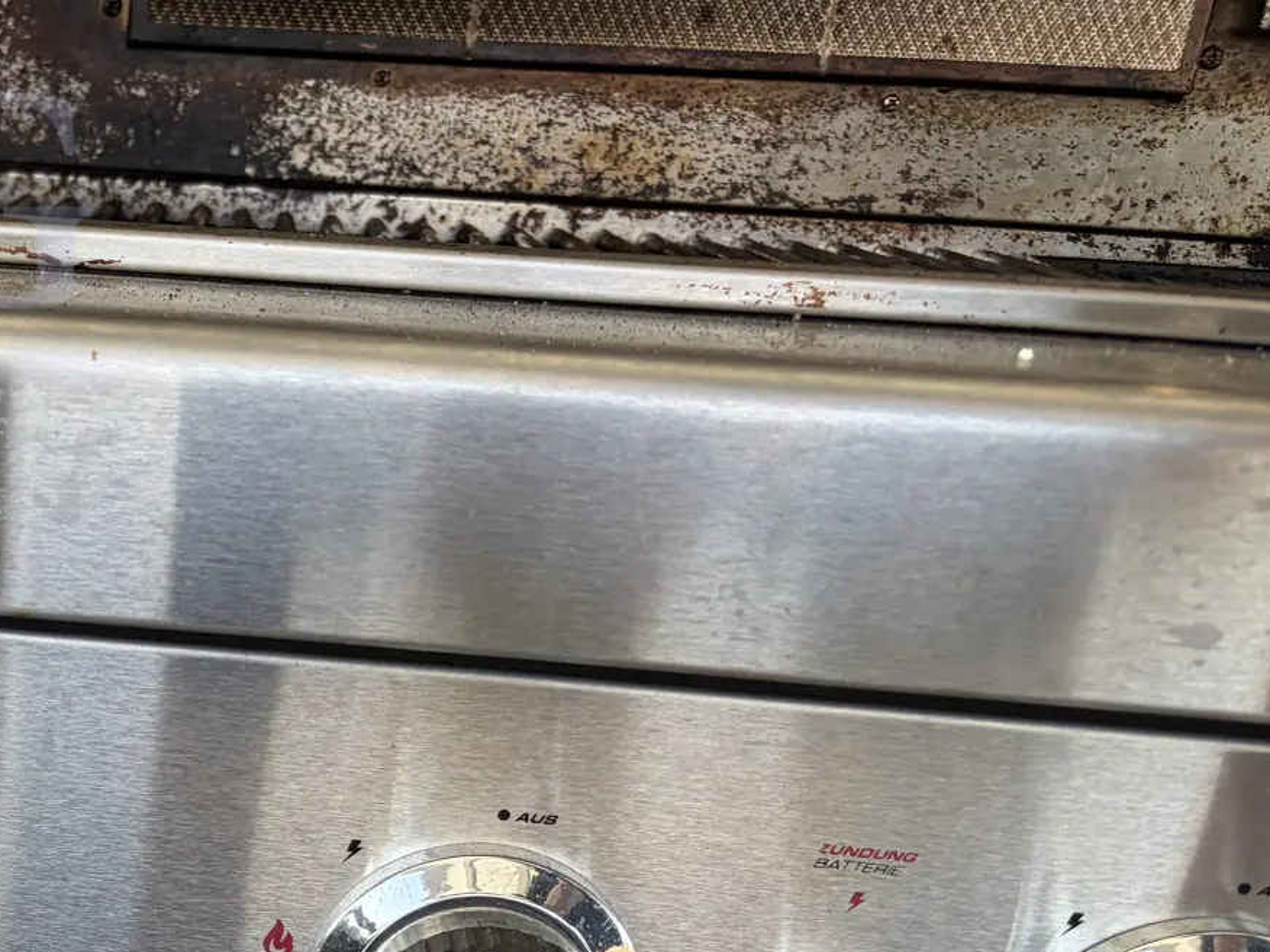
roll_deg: -4.7
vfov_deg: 24.6
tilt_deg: -23.1
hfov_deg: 30.4
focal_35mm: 57
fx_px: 2091
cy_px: 927
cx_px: -115
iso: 64
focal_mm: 5.96
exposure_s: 1/172
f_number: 1.6
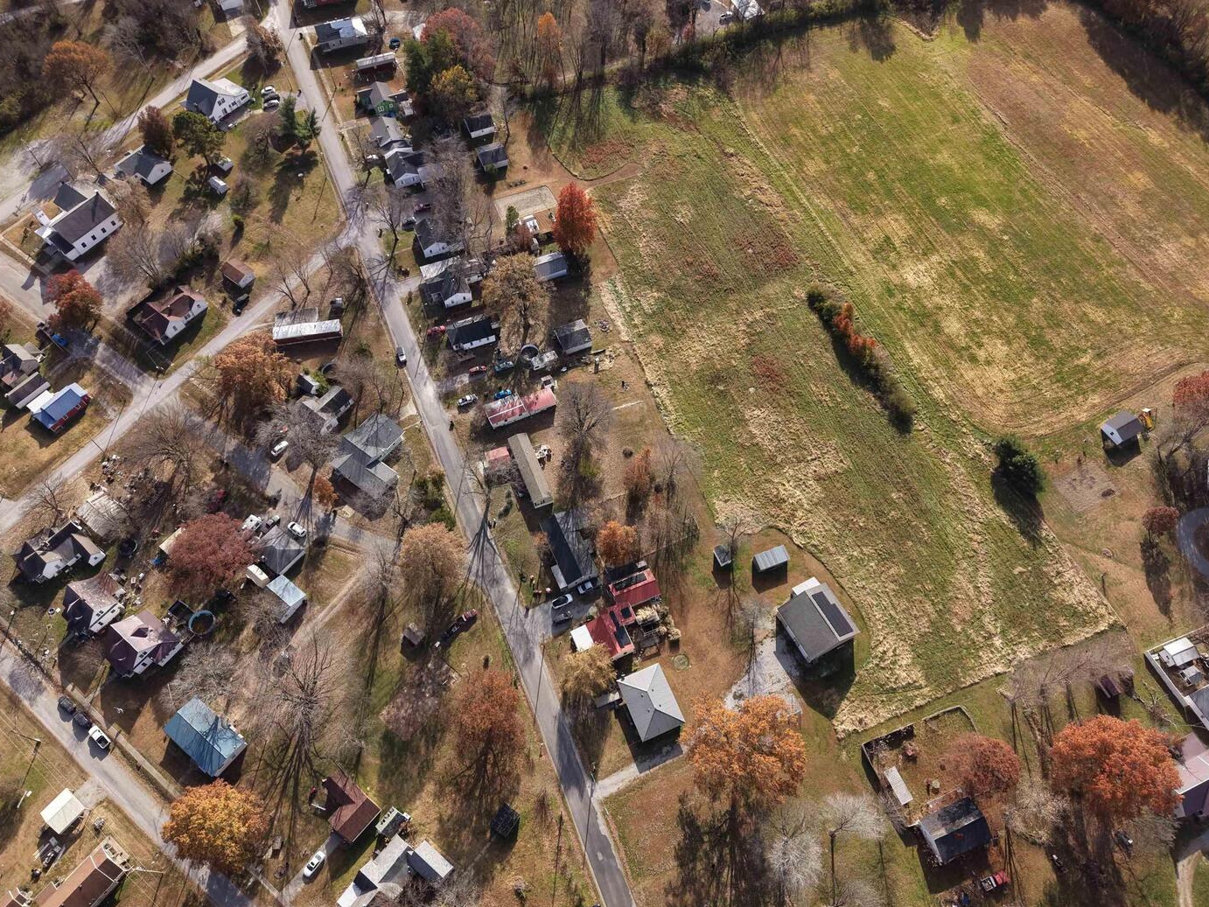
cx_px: 609
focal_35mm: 25
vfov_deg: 54.9
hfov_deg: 69.4
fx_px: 873
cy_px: 471
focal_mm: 8.67
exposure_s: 1/60
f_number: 1.8
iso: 120
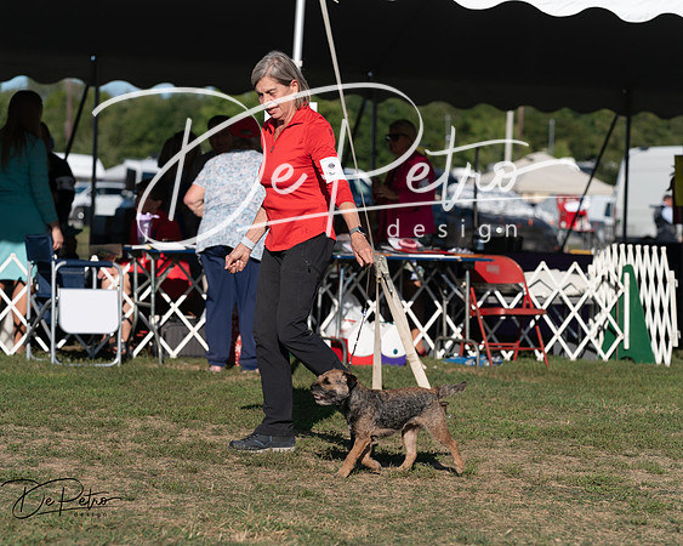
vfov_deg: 11.7
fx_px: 2663
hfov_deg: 14.6
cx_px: 342
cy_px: 273
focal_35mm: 132
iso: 100
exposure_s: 1/1250
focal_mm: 117
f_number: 4.5
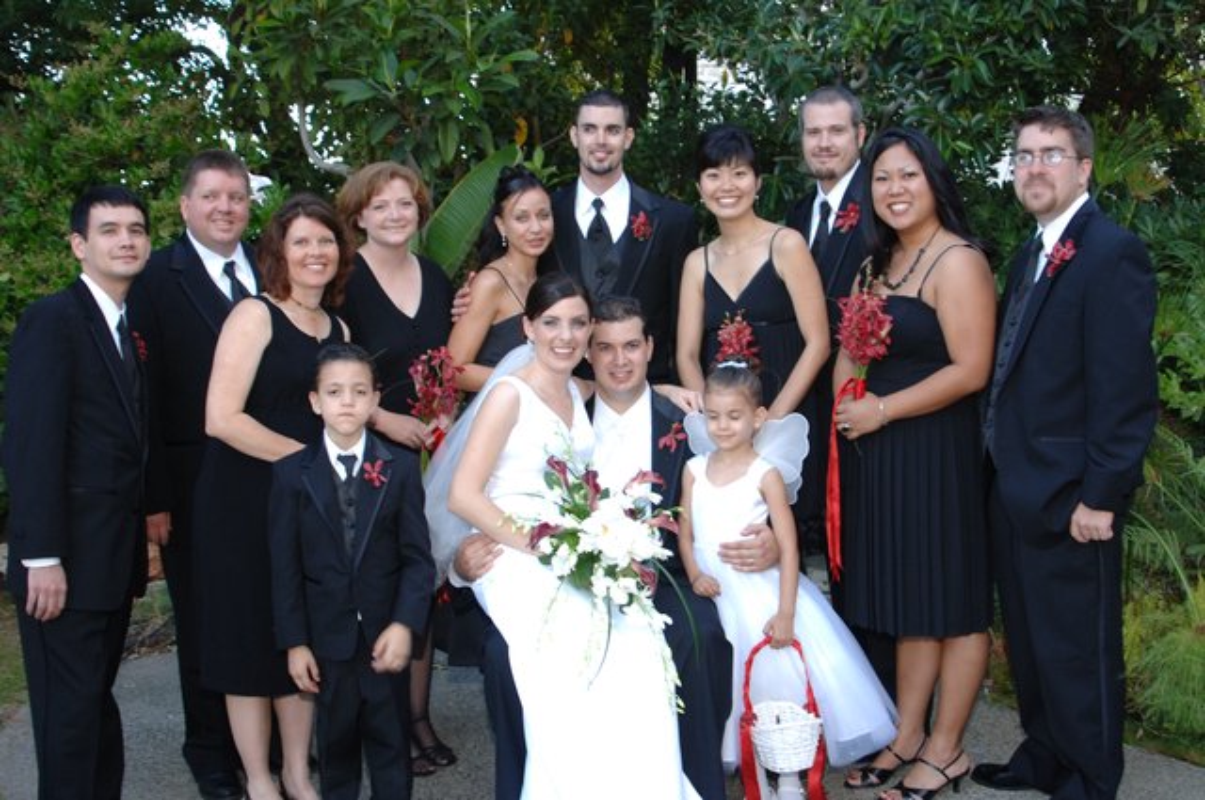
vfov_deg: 31.8
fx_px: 1404
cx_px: 602
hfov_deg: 46.5
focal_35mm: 42
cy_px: 400
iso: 400
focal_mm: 28
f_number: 5.6
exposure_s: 1/50
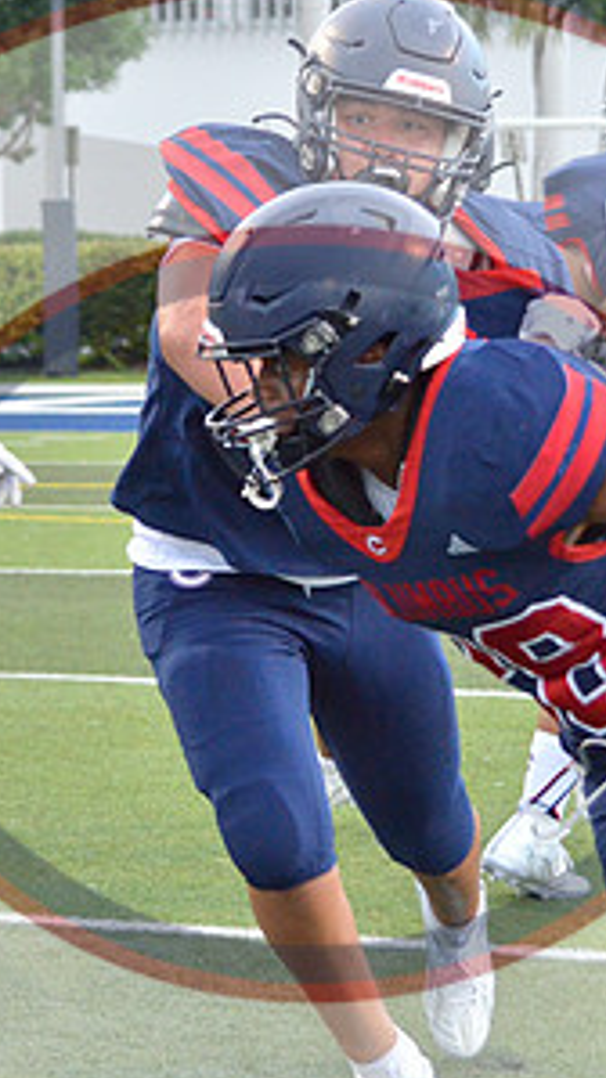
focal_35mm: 167
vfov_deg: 12.9
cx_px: 296
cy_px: 613
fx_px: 4775
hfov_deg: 7.3
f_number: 4.5
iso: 3200
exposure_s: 1/500
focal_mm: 55
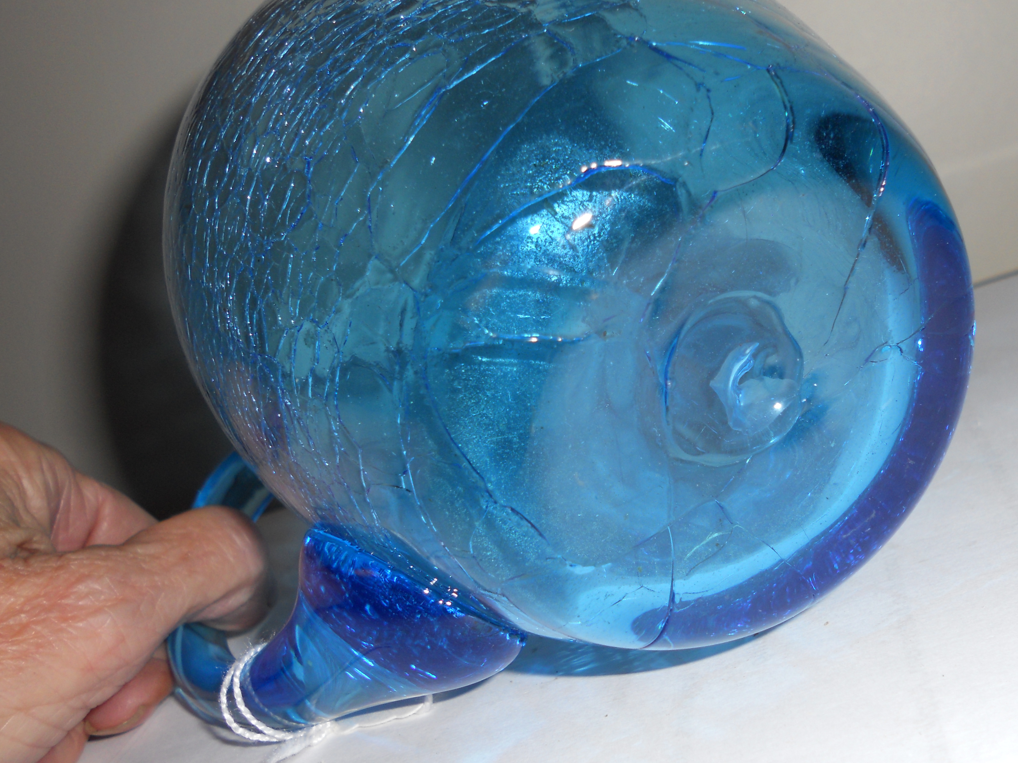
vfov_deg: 36.0
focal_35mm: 40
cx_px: 602
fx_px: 1176
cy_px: 399
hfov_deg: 46.6
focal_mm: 5.8
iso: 80
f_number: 8.8
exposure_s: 1/25
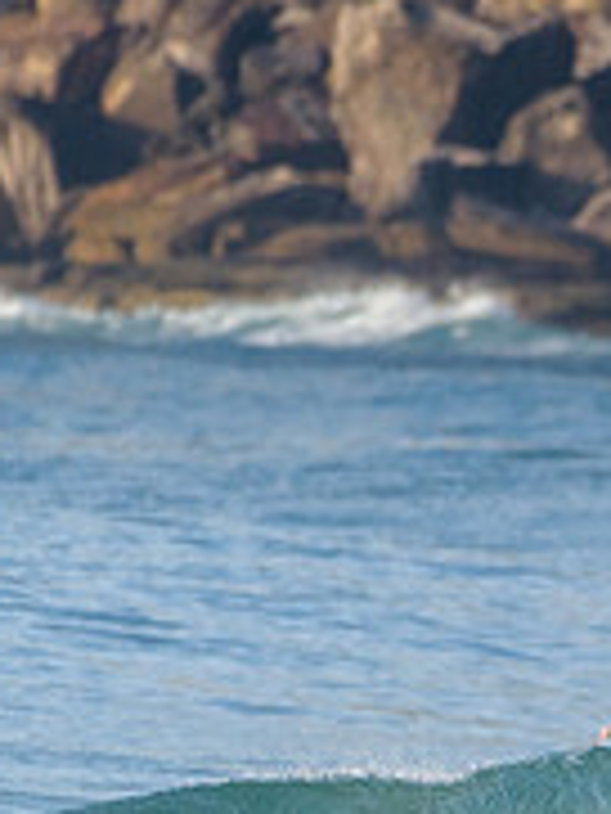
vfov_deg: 1.0
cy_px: 790
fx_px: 44404
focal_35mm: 1889
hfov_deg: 0.8
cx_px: 810
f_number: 5.6
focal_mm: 500
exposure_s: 1/2000
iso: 560
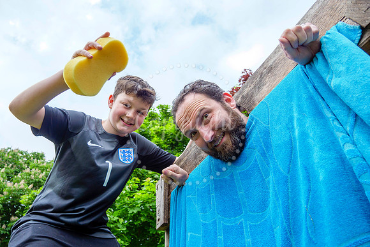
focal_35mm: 25
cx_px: 185
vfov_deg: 51.4
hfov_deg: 71.6
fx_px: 257
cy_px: 124
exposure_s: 1/640
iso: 200
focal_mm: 12
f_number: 3.5
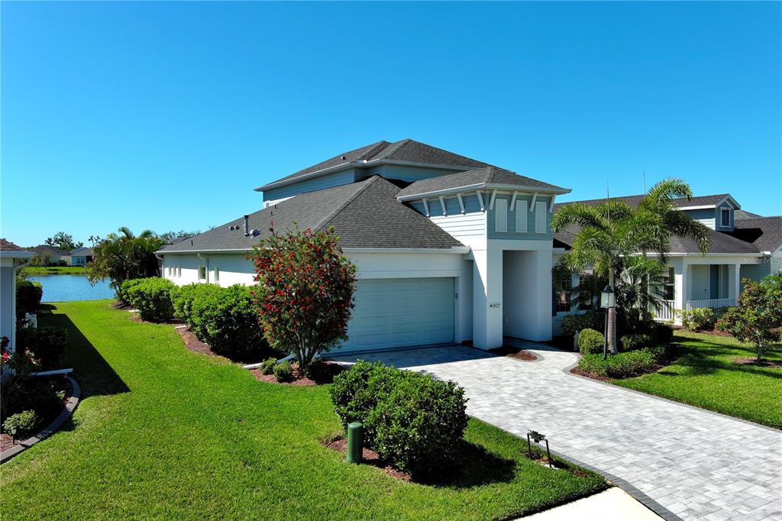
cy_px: 260
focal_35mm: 29
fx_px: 630
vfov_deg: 44.9
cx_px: 391
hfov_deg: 63.7
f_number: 9
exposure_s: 1/320
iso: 100
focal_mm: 10.57
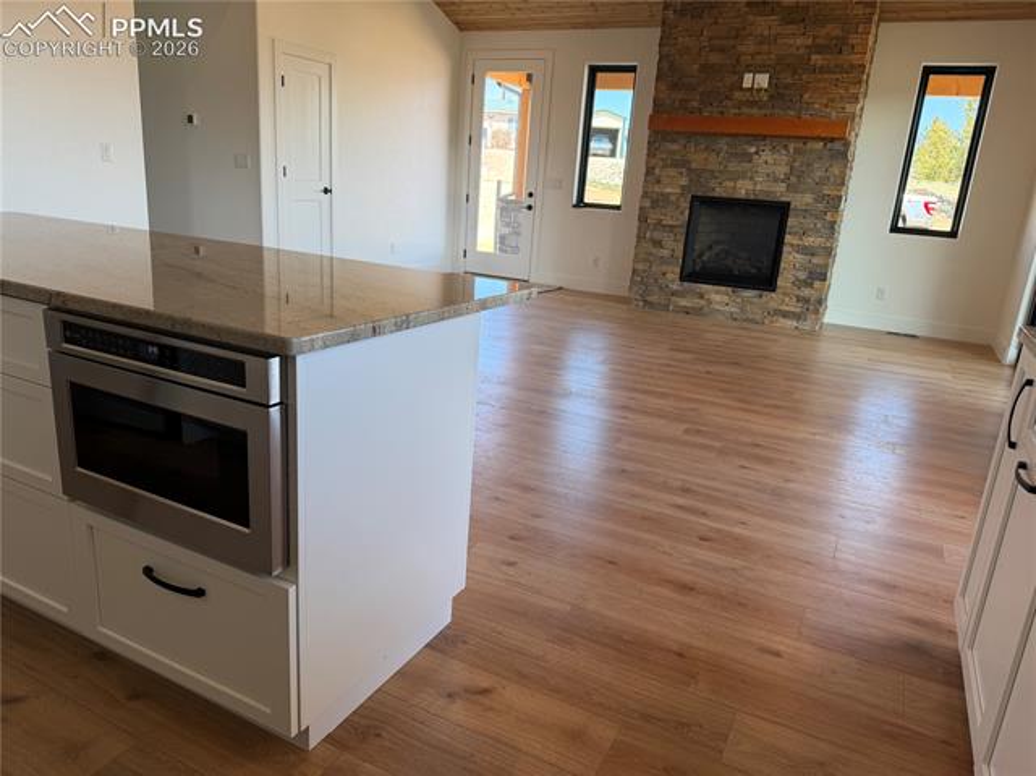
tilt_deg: -16.7
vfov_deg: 56.8
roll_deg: -3.6
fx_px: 718
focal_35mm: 24
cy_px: 388
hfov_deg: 71.6
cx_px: 518
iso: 80
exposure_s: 1/174
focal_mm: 6.76
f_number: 1.78
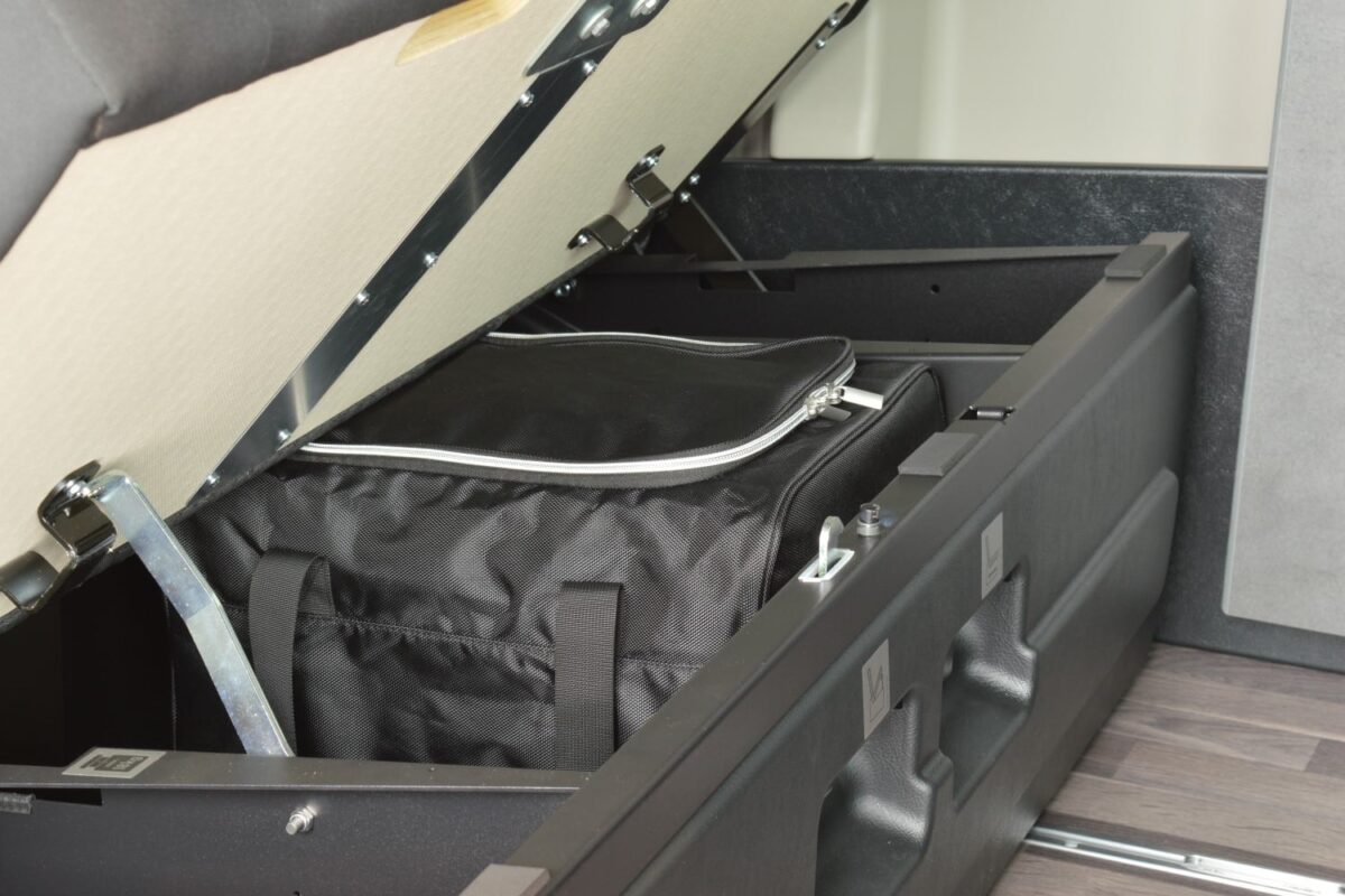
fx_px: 3082
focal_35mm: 82
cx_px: 672
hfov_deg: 24.6
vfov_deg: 16.6
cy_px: 448
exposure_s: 3
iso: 200
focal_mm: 55
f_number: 11
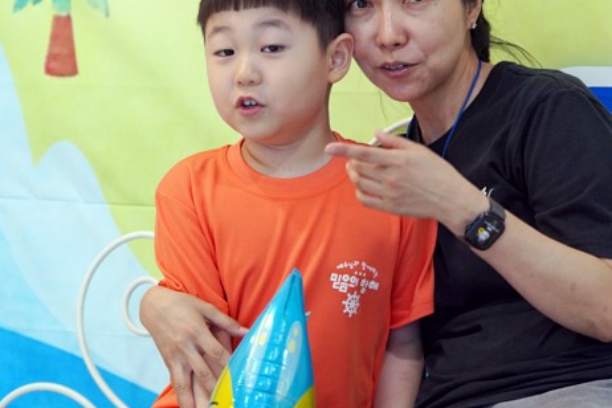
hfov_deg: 9.0
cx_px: 380
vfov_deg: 6.0
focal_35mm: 228
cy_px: 90
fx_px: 3876
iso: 1000
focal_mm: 117
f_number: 4
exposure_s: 1/160
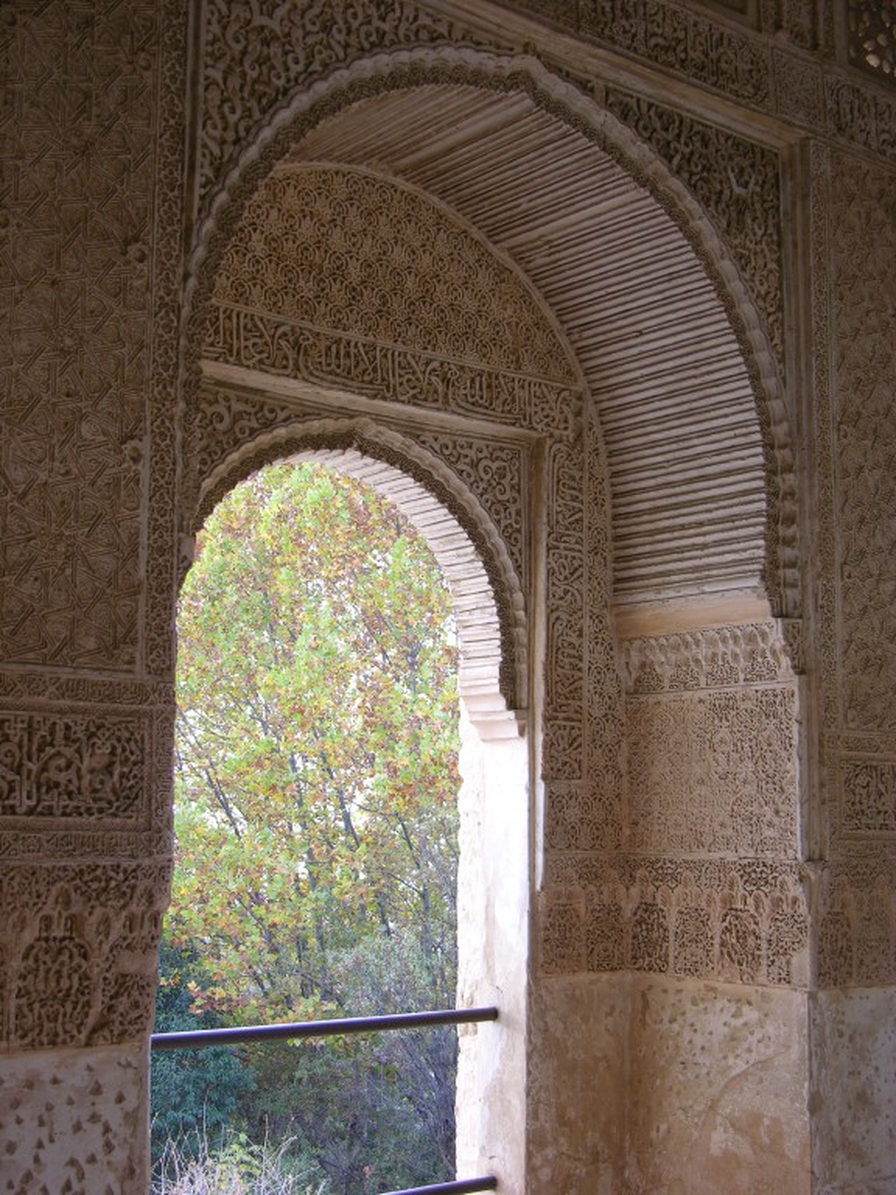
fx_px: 1726
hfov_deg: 29.1
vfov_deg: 38.2
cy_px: 598
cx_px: 448
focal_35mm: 50
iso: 50
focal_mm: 12.7
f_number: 3
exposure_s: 1/29.6
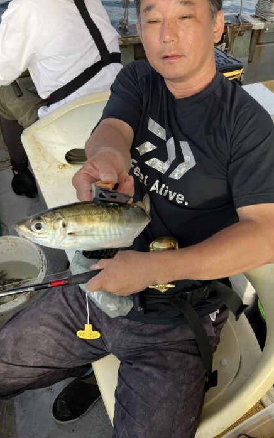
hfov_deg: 37.2
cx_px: 156
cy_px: 190
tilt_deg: -38.1
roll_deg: -2.9
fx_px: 406
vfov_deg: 56.5
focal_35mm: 34
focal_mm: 3.99
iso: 32
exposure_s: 1/442
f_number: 1.8
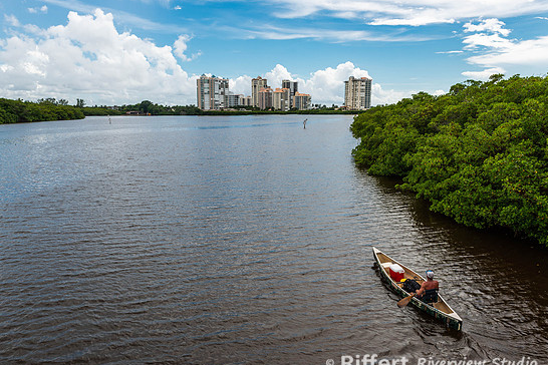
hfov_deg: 67.3
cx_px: 259
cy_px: 187
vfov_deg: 47.9
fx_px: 411
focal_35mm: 27
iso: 100
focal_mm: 24
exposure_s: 1/200
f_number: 10
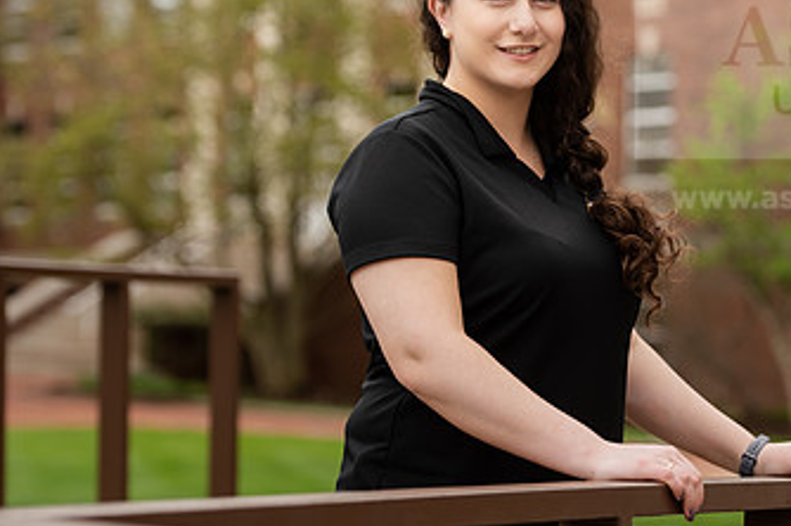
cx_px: 564
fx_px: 3512
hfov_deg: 12.8
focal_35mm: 160
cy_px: 248
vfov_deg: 8.6
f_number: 4
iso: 80
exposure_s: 1/200
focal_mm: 92
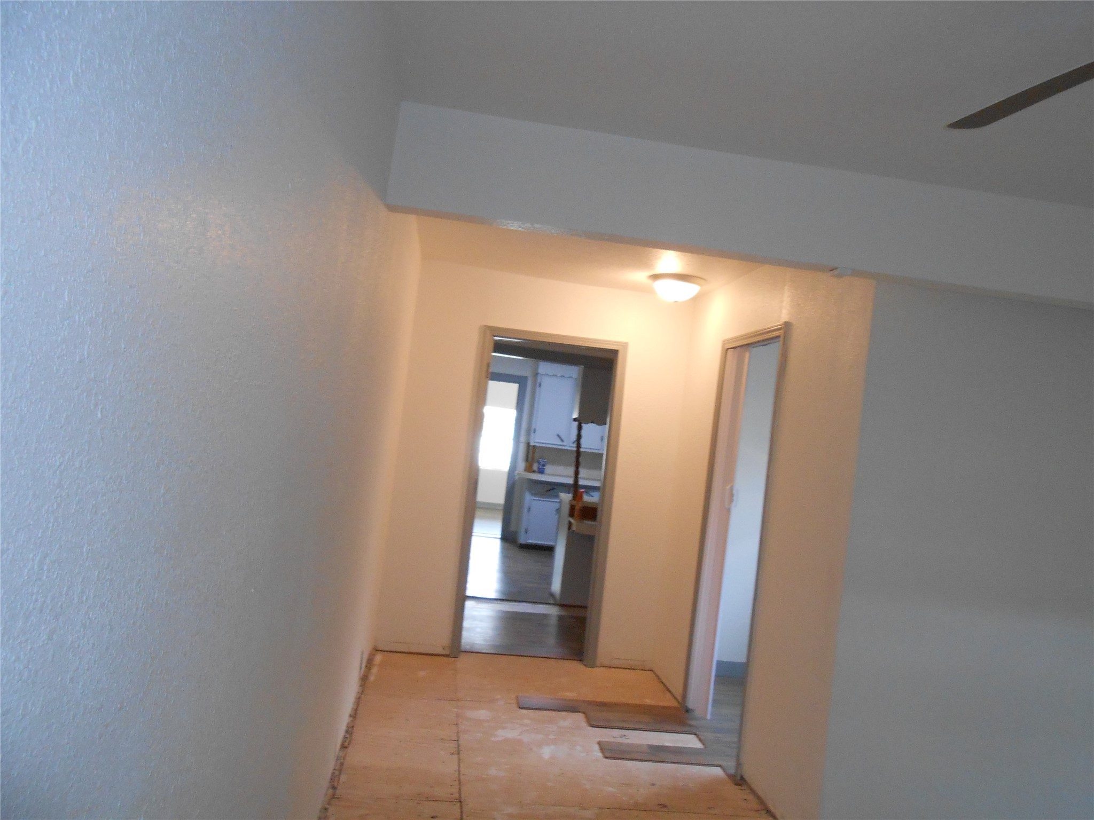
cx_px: 547
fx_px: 822
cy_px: 410
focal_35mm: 26
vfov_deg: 53.1
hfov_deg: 67.3
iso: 400
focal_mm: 4.6
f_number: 3.5
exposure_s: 1/30
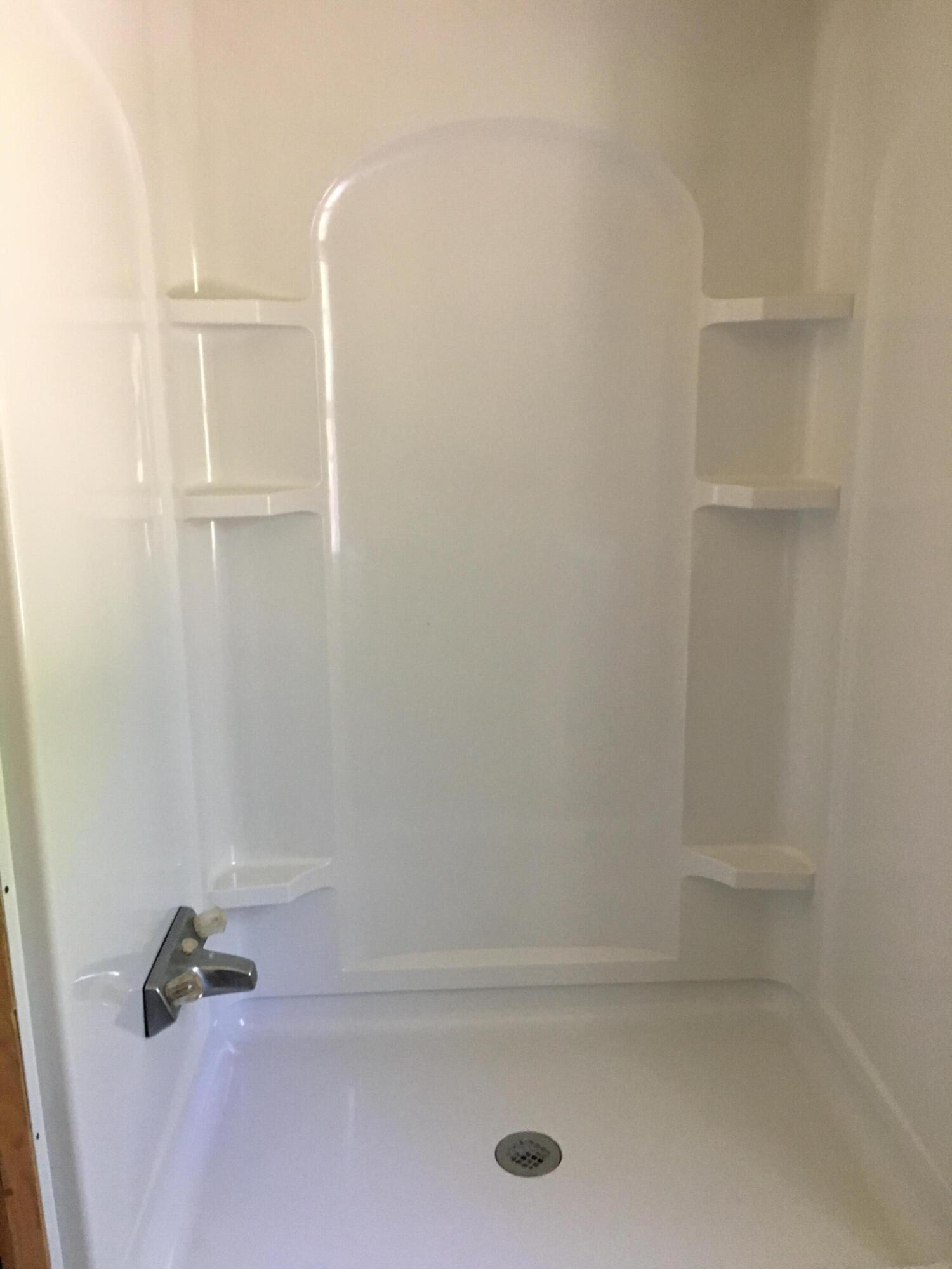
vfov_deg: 61.7
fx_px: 1063
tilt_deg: -12.6
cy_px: 634
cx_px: 476
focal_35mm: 29
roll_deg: +0.9
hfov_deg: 48.2
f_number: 2.2
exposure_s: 1/30
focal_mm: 4.15
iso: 125
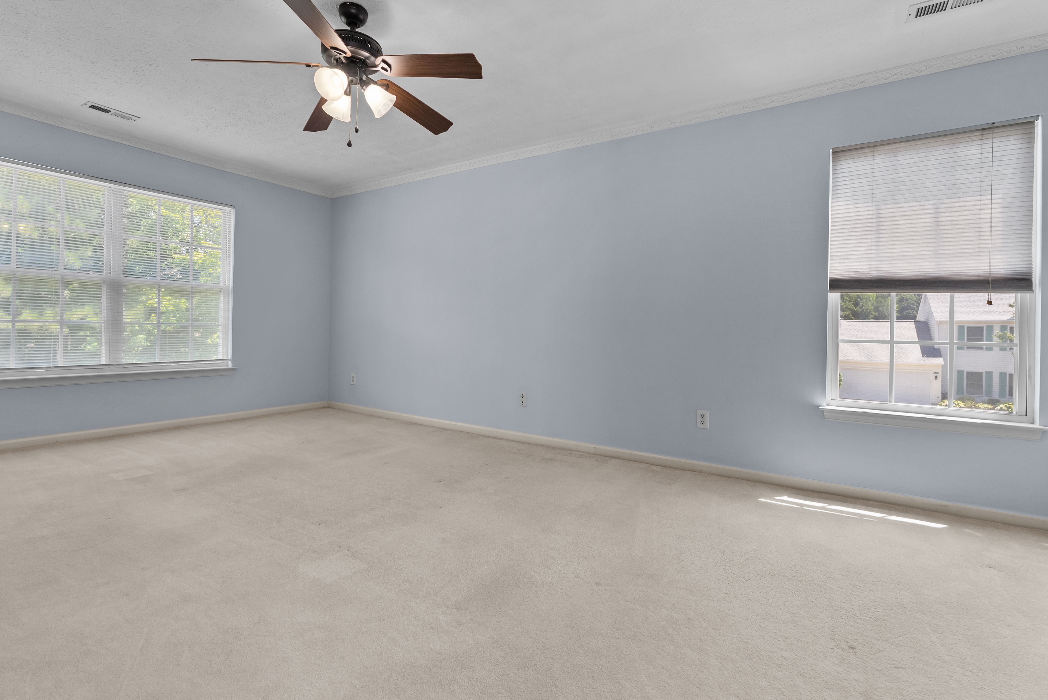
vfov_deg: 73.8
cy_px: 350
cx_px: 524
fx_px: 466
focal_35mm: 16
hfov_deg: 96.7
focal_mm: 16
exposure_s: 1/25
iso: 1000
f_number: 7.1
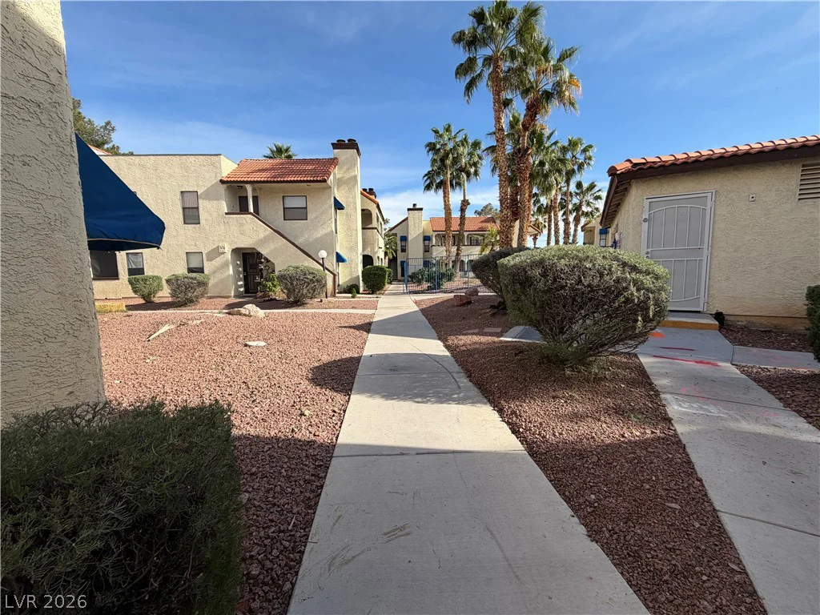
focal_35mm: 14
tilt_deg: -3.8
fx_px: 332
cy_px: 308
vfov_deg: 85.7
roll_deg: +3.5
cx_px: 410
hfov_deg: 102.1
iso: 32
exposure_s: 1/770
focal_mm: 2.22
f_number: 2.2
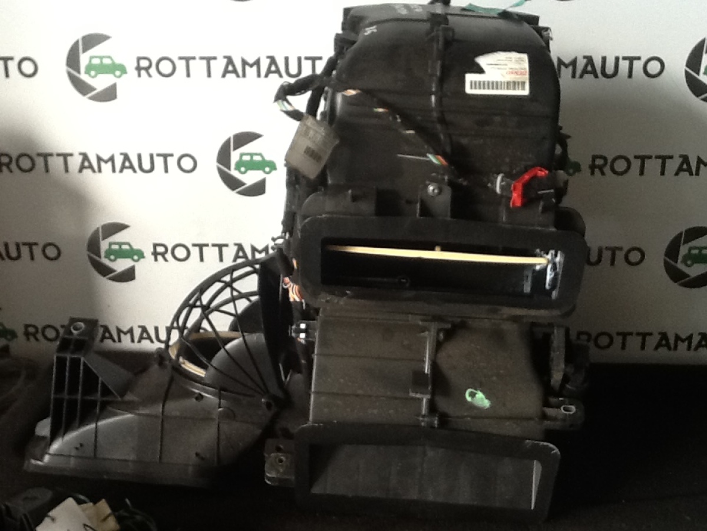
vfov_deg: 32.9
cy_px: 266
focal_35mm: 44
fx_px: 899
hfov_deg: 42.9
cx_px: 354
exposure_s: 1/30
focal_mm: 2.03
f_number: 2.4
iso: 100
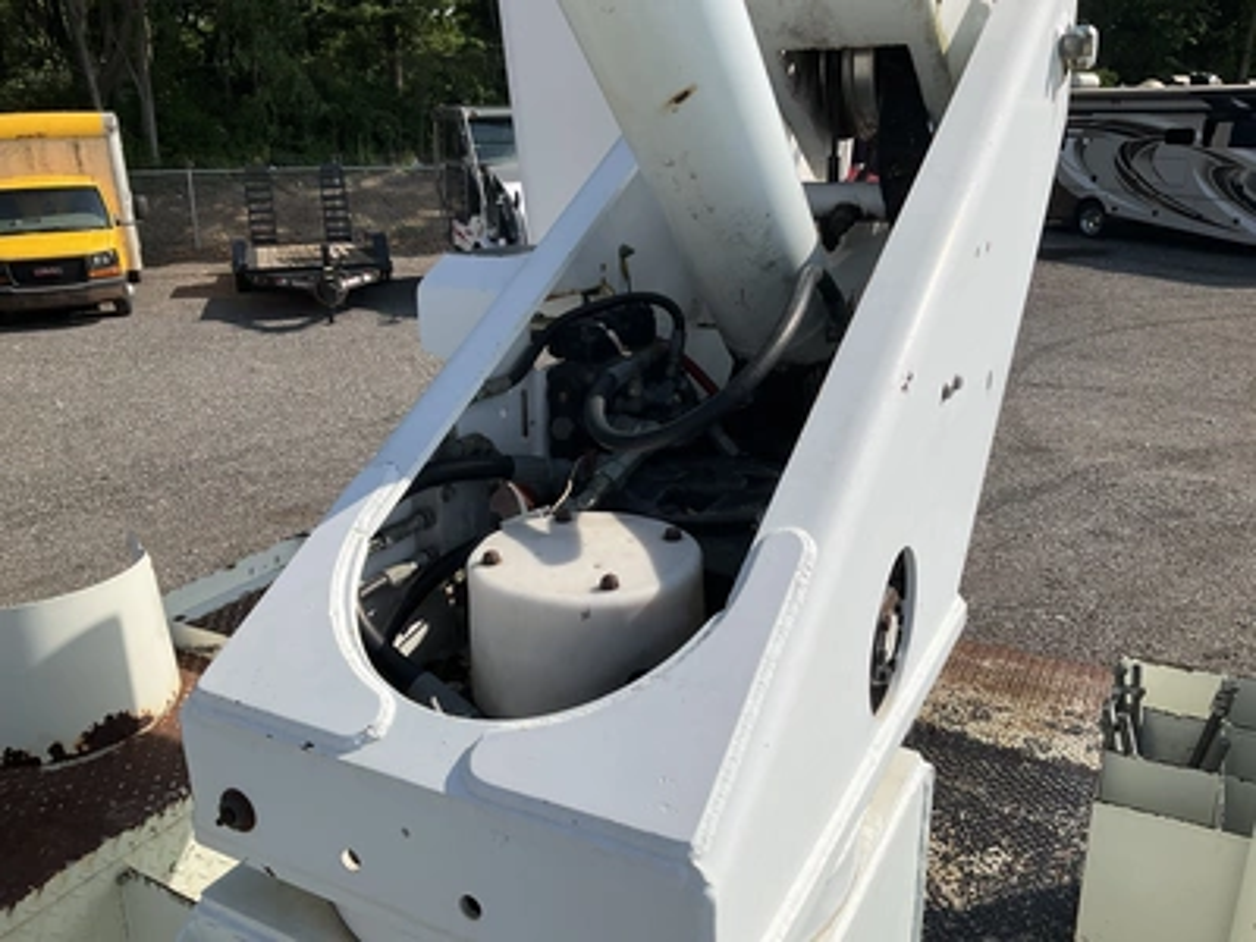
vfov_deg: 48.2
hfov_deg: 61.7
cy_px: 471
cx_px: 628
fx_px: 1052
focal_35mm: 29
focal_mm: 3
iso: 25
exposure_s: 1/2801
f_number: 1.8
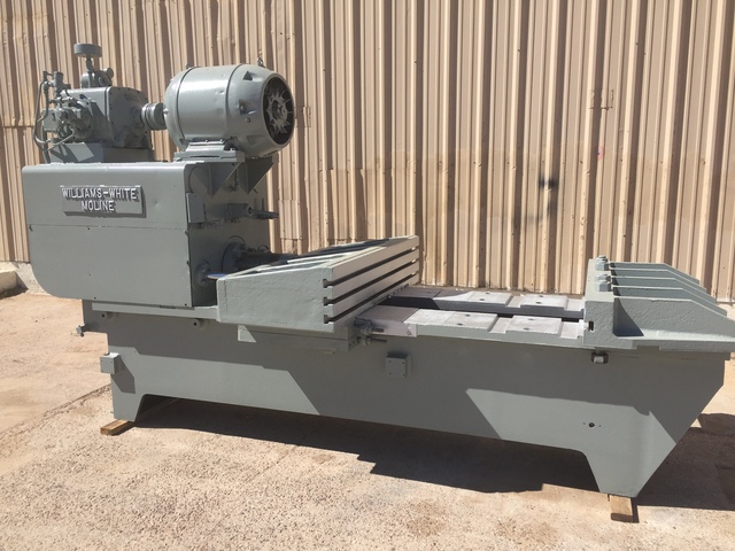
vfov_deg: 48.2
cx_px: 368
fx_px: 616
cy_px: 276
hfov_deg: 61.7
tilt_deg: -11.0
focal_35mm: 29
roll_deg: +0.2
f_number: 2.2
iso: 32
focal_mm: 4.15
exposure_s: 1/2639
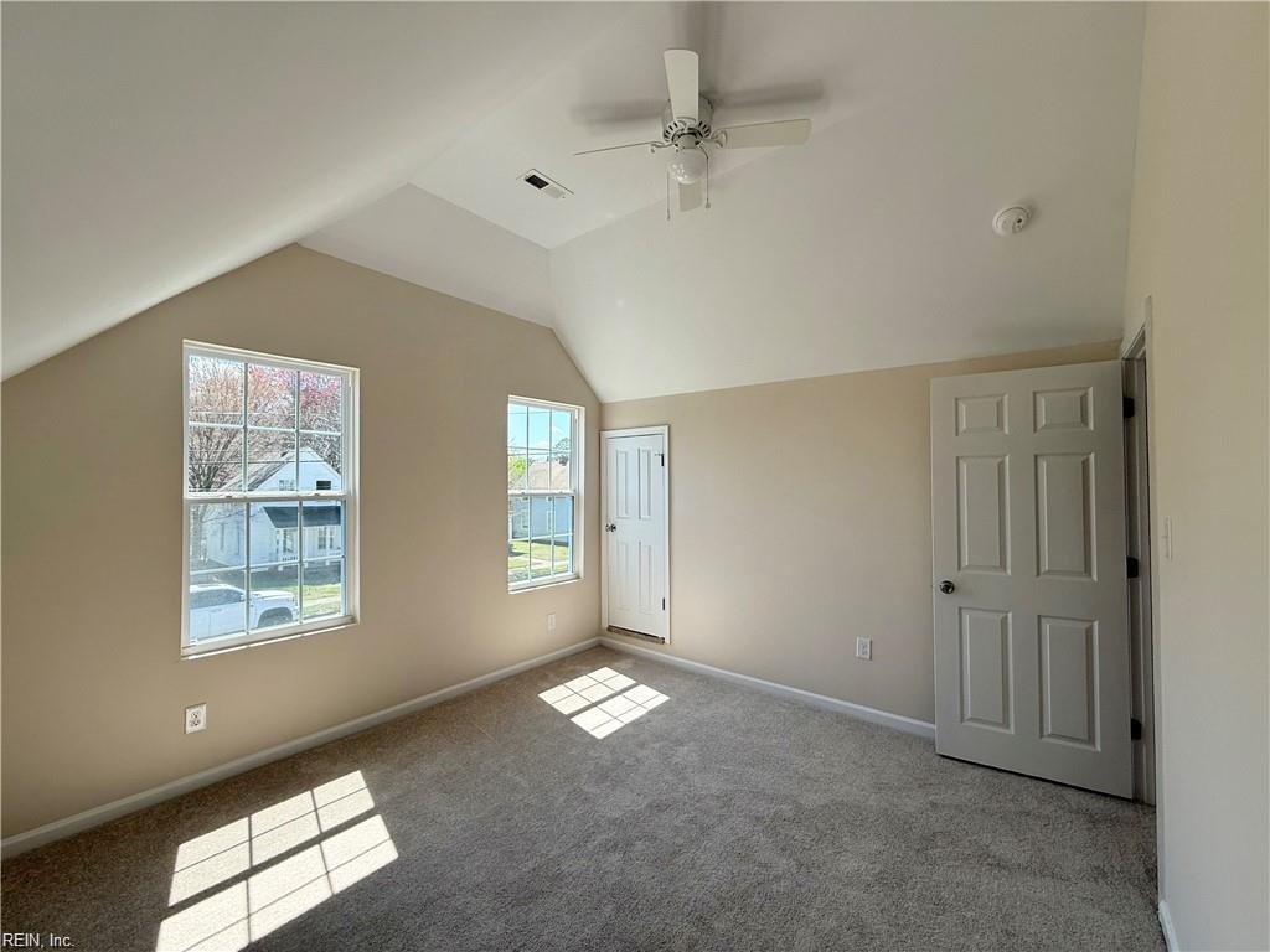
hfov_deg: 102.1
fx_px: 514
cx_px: 635
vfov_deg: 85.7
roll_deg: +0.3
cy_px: 476
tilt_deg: +0.9
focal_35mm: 14
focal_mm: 2.22
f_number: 2.2
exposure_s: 1/259
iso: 64
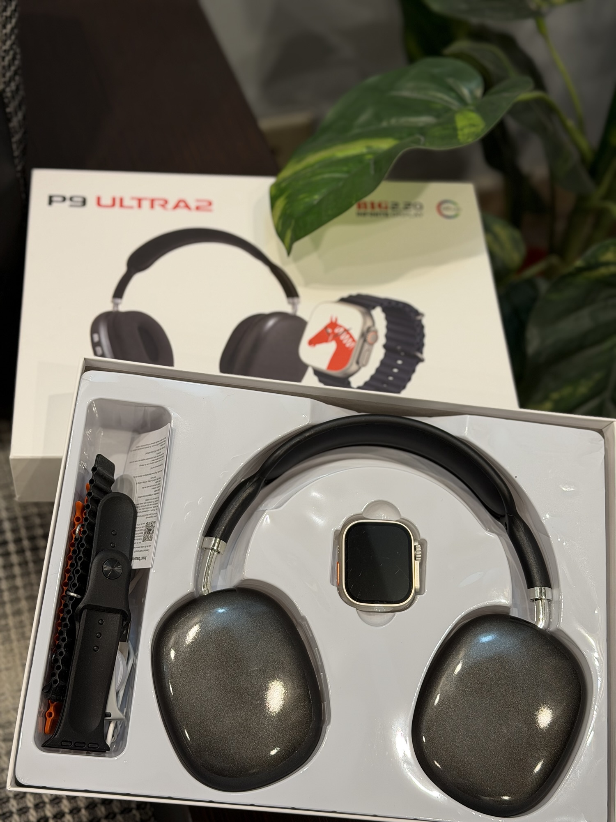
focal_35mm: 48
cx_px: 308
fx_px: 1139
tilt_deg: -55.7
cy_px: 411
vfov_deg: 39.7
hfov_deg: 30.3
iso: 125
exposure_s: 1/50
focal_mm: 6.76
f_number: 1.78
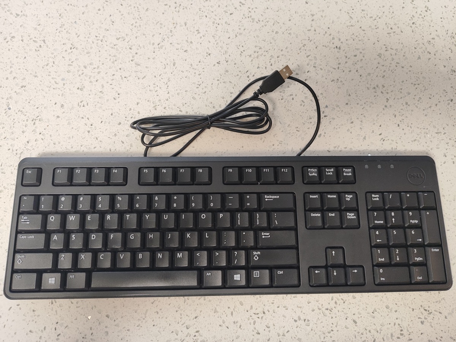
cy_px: 171
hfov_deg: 71.6
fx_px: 316
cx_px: 228
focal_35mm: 24
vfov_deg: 56.8
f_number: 1.89
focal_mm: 5.89
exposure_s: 1/60
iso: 703
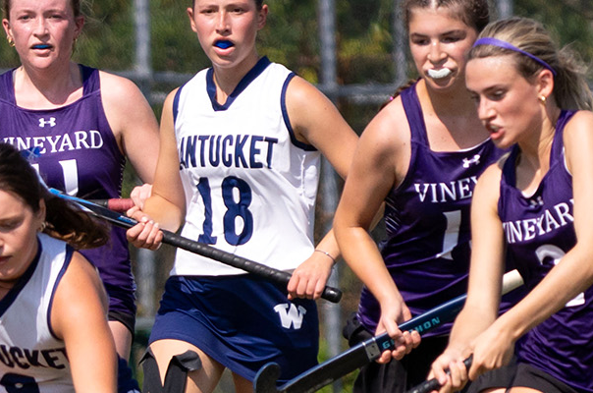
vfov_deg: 1.2
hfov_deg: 1.8
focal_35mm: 1129
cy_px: 364
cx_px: 339
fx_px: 18558
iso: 640
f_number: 5.6
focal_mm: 284
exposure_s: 1/3200
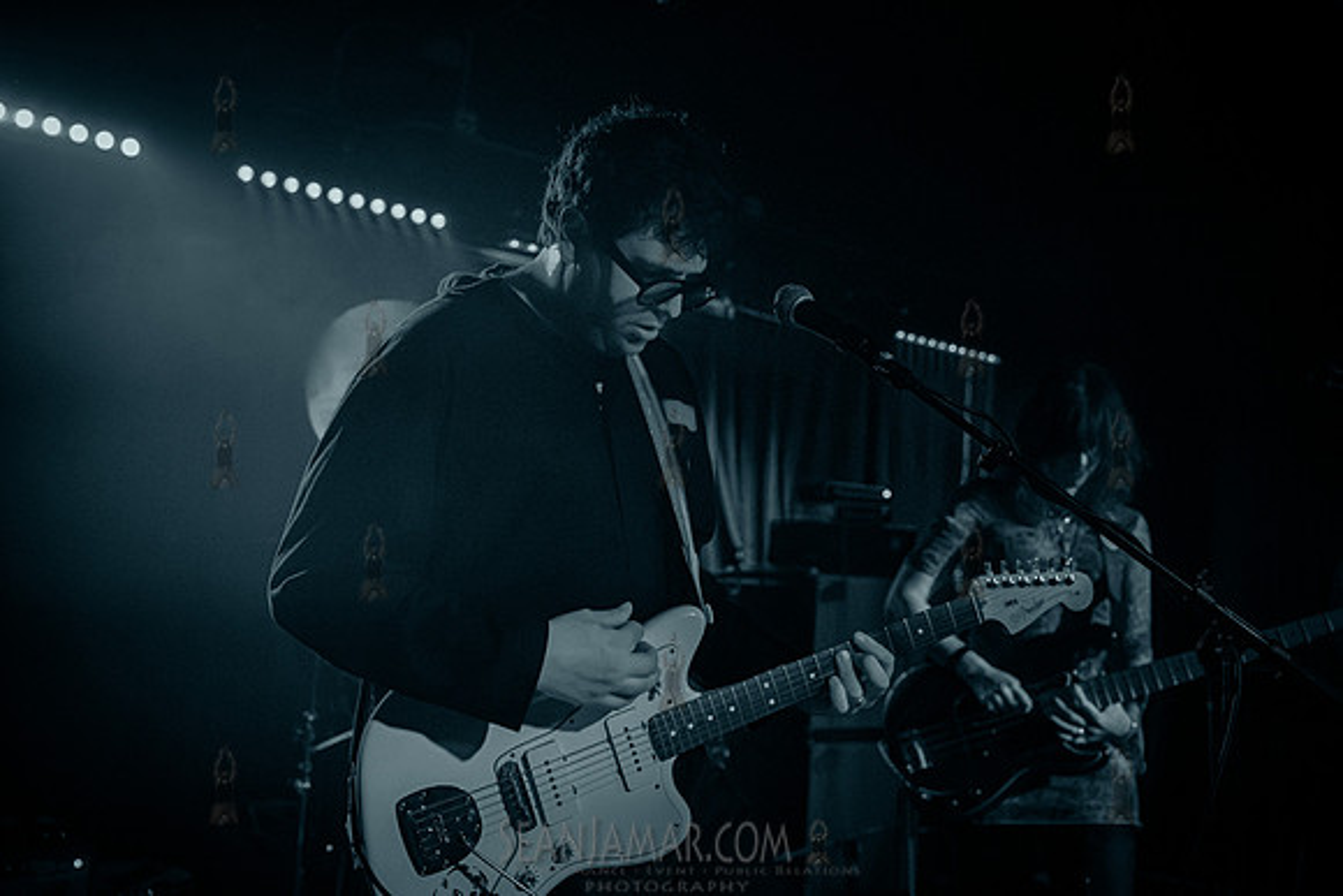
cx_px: 672
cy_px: 448
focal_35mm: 35
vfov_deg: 37.9
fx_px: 1306
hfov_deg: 54.4
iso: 16000
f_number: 3.2
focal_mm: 35
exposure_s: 1/320
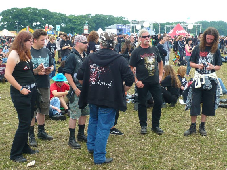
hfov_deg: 39.7
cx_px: 114
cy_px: 85
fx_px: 315
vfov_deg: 30.3
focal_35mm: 48
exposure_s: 1/250
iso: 100
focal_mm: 7.9
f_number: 3.7
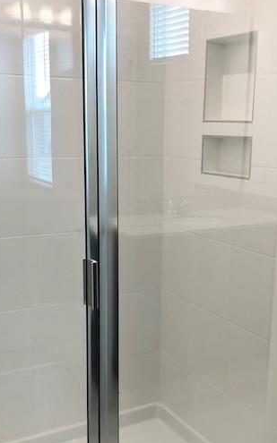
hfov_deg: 26.8
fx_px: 580
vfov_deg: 41.6
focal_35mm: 48
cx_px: 141
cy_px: 268
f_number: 1.8
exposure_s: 1/30
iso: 25
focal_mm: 4
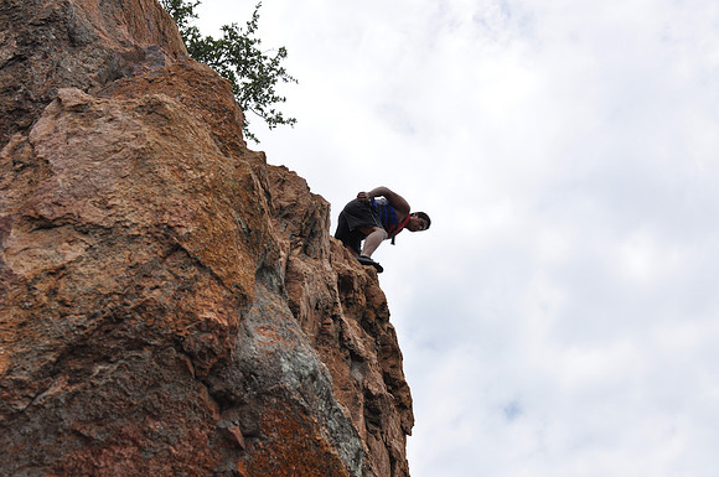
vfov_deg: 36.8
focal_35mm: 36
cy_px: 238
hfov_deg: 53.2
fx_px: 718
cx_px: 360
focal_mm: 24
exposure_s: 1/2000
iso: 640
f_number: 9
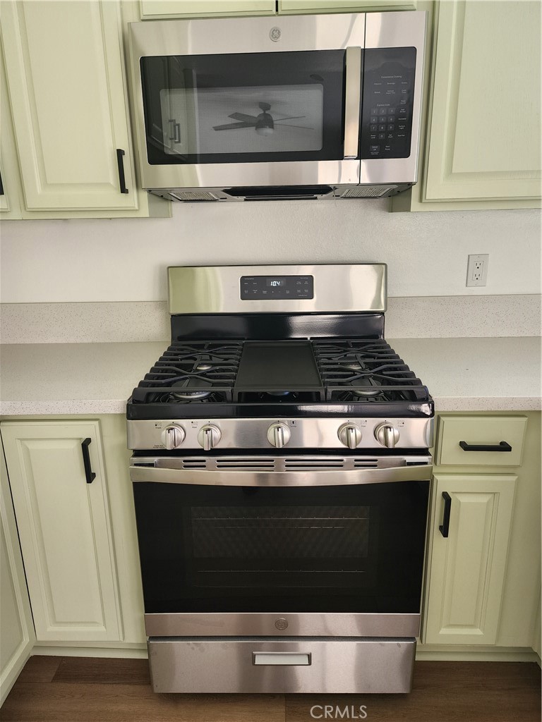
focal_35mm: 23
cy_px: 361
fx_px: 480
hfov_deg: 58.9
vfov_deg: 73.9
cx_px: 271
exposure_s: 1/180
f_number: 1.8
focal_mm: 6.4
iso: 160
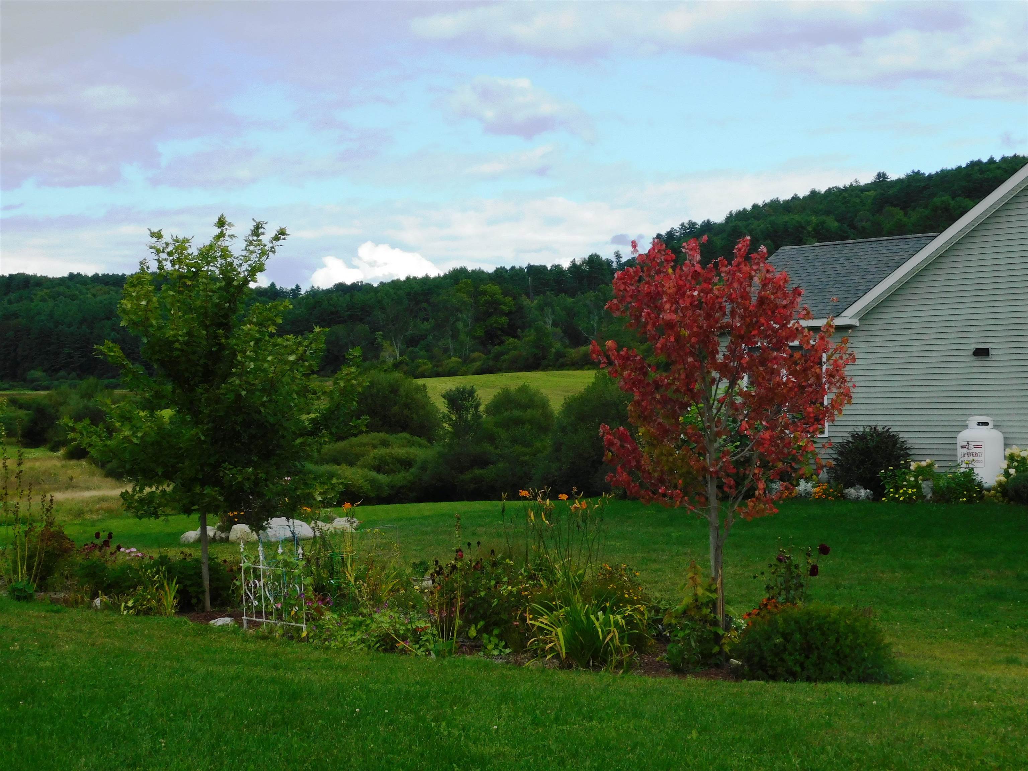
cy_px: 386
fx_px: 1960
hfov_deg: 29.4
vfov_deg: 22.3
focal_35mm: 66
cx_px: 514
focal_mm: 11.7
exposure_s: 1/800
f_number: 4.2
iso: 125
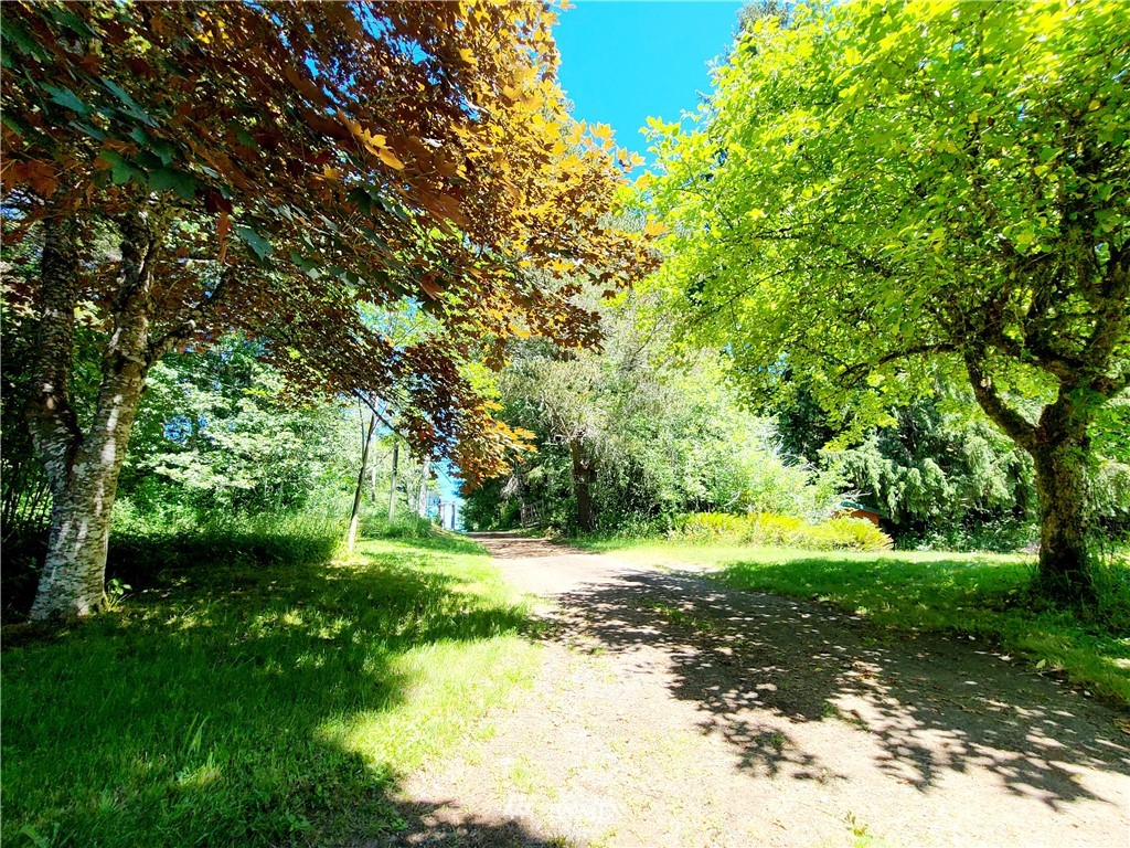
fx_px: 424
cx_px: 565
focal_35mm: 13
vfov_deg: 89.9
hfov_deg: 106.2
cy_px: 424
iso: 50
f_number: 2.2
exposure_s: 1/455
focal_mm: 2.2
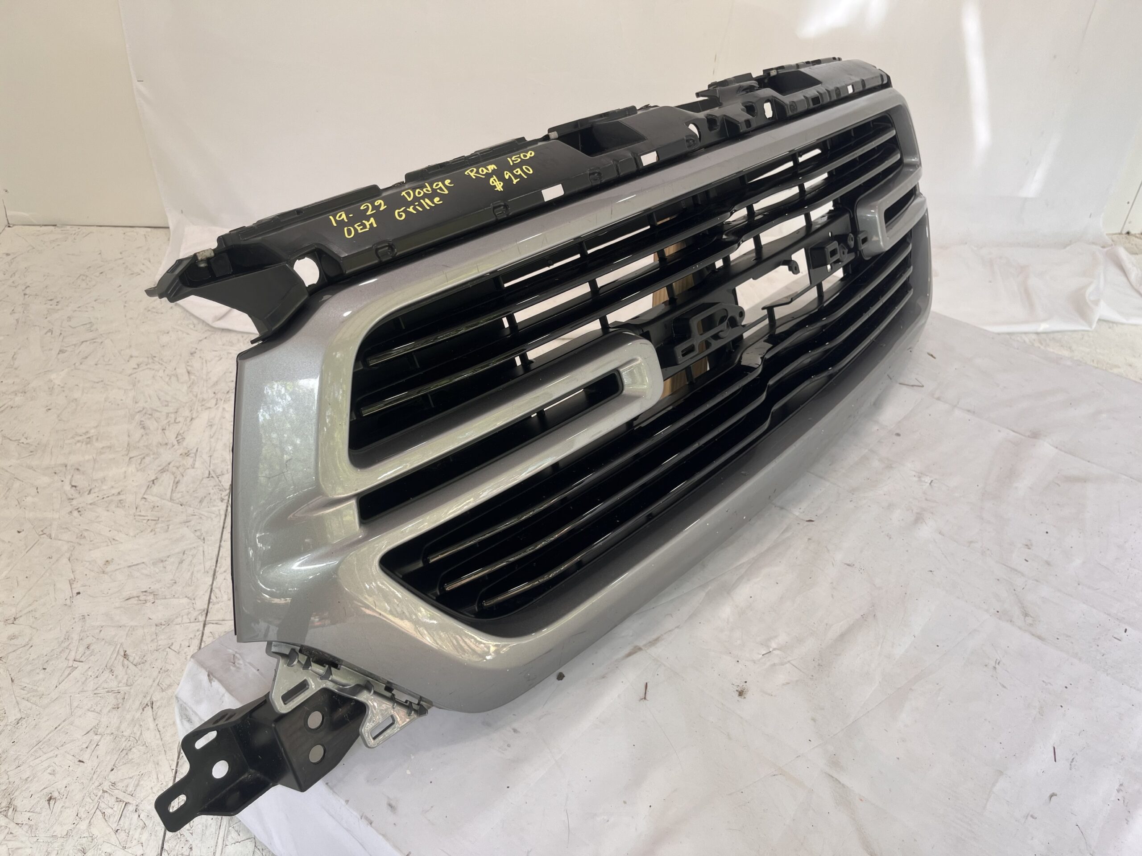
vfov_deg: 53.1
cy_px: 428
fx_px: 858
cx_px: 571
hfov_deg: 67.3
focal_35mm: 26
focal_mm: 5.1
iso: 32
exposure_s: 1/122
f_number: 1.6
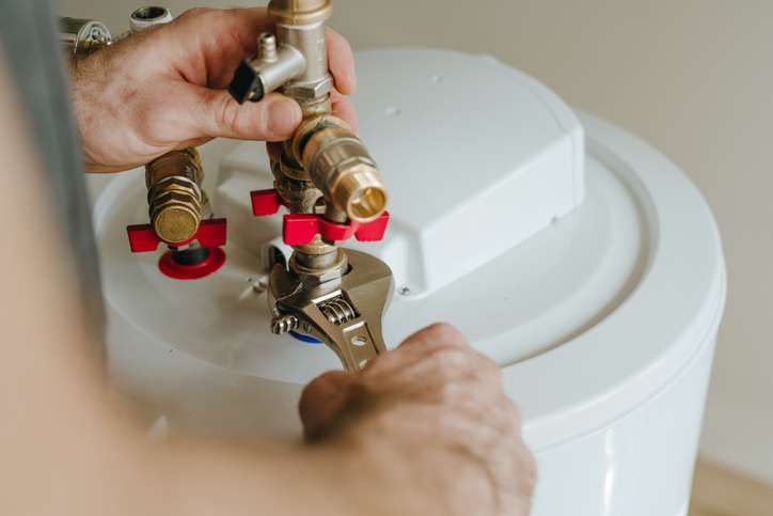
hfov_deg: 39.6
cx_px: 386
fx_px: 1074
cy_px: 258
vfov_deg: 27.0
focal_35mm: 50
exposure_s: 1/160
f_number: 4
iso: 200
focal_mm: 50
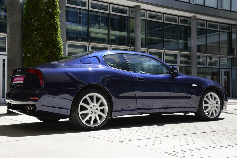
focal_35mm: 46
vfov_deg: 29.3
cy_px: 79
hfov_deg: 42.7
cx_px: 118
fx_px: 303
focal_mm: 46
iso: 360
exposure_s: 1/800
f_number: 6.3
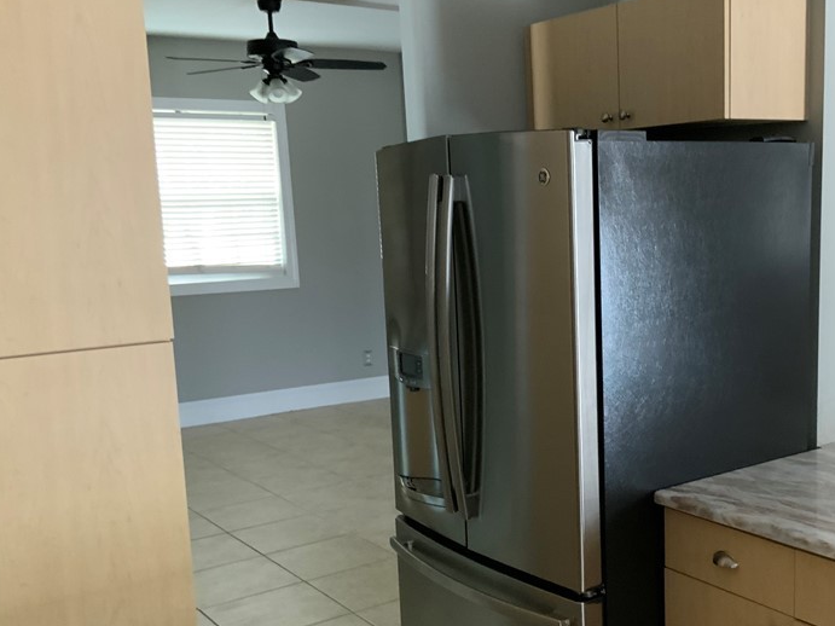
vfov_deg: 33.5
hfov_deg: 43.1
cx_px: 569
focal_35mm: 43
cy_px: 375
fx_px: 1037
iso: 200
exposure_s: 1/40
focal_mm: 3
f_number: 1.8
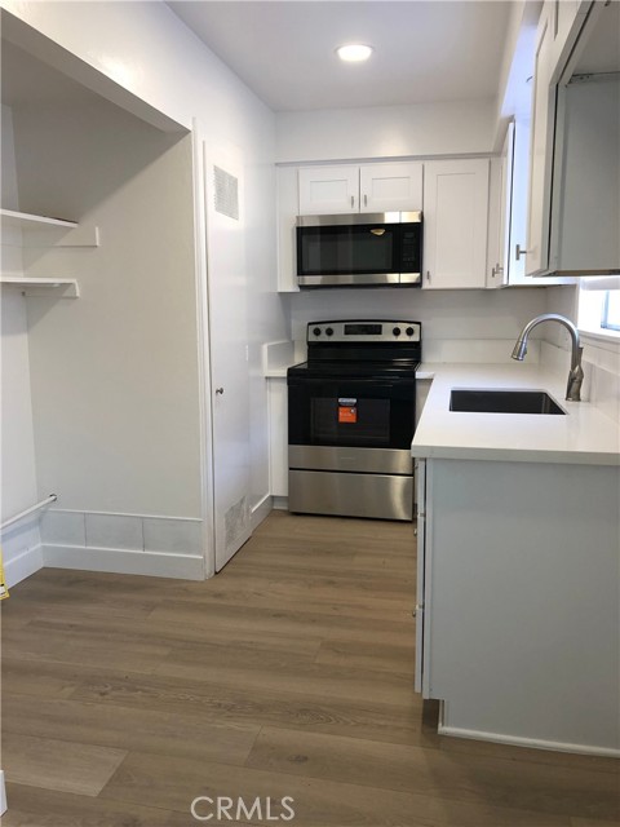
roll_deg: +1.5
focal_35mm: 28
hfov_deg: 49.7
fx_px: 669
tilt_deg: -8.5
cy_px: 414
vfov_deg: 63.4
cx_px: 310
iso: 25
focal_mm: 4
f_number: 1.8
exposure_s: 1/40
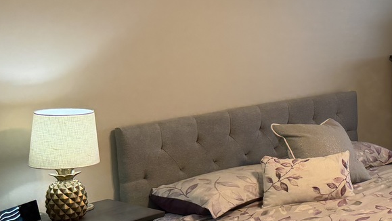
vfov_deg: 18.5
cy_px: 91
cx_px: 471
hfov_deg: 28.2
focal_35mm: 65
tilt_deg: -6.1
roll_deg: +0.3
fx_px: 676
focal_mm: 6.76
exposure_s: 1/135
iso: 200
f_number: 1.78
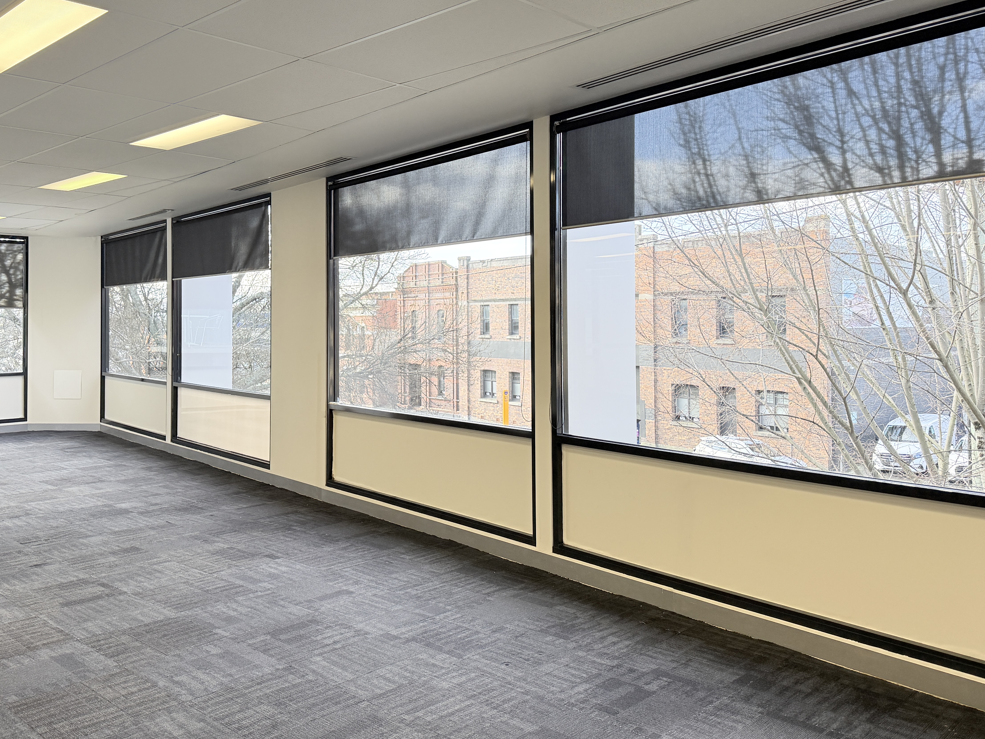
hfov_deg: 58.2
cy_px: 299
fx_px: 882
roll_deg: -0.2
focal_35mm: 31
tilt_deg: +1.0
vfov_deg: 45.2
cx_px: 433
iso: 160
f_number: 1.78
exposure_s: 1/100
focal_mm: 6.76
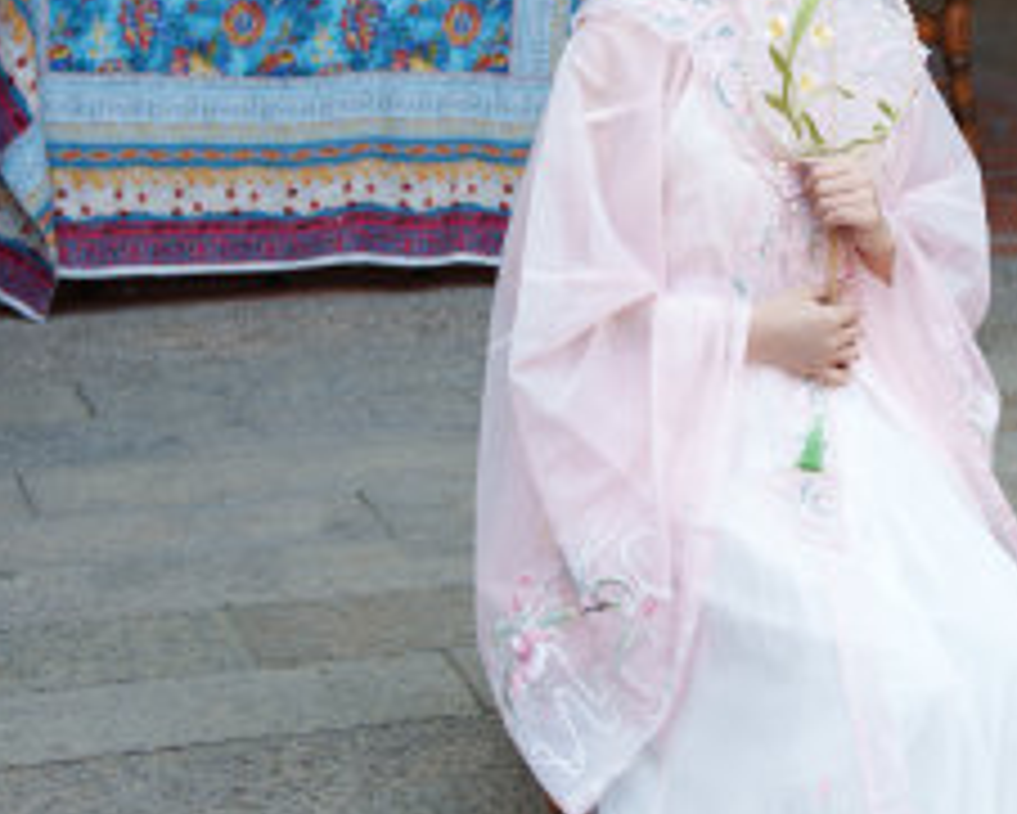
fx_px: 2680
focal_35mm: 89
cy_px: -18
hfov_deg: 21.3
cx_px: 774
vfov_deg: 16.9
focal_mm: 35
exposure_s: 1/50
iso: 100
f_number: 4
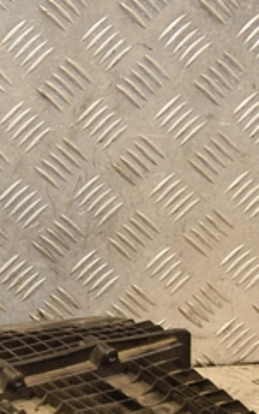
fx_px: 1826
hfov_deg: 8.0
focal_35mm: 162
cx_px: -77
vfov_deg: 12.9
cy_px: 301
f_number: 4.8
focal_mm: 40
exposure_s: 1/125
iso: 800
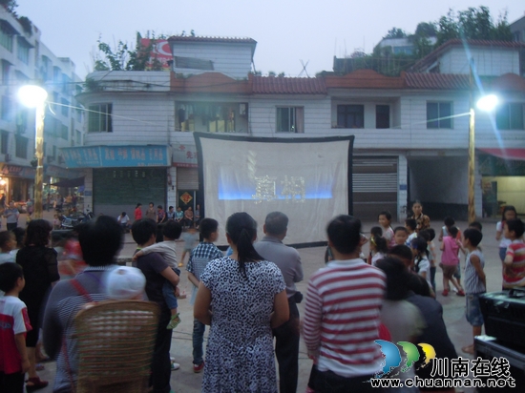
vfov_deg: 46.8
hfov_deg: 60.0
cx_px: 262
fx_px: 455
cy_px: 196
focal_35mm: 30
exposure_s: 1/3
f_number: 3.5
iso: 400
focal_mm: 5.4
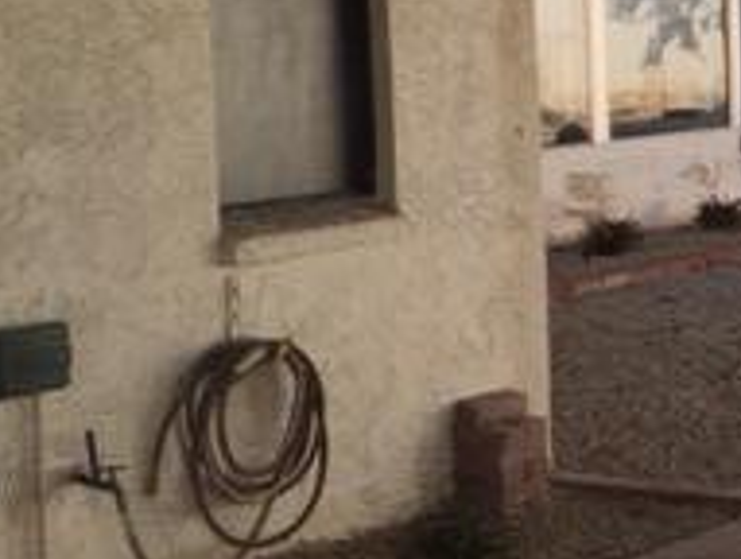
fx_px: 2080
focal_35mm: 97
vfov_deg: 15.2
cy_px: 163
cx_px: 1141
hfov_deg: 17.9
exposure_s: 1/746
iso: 32
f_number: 2.2
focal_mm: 4.15
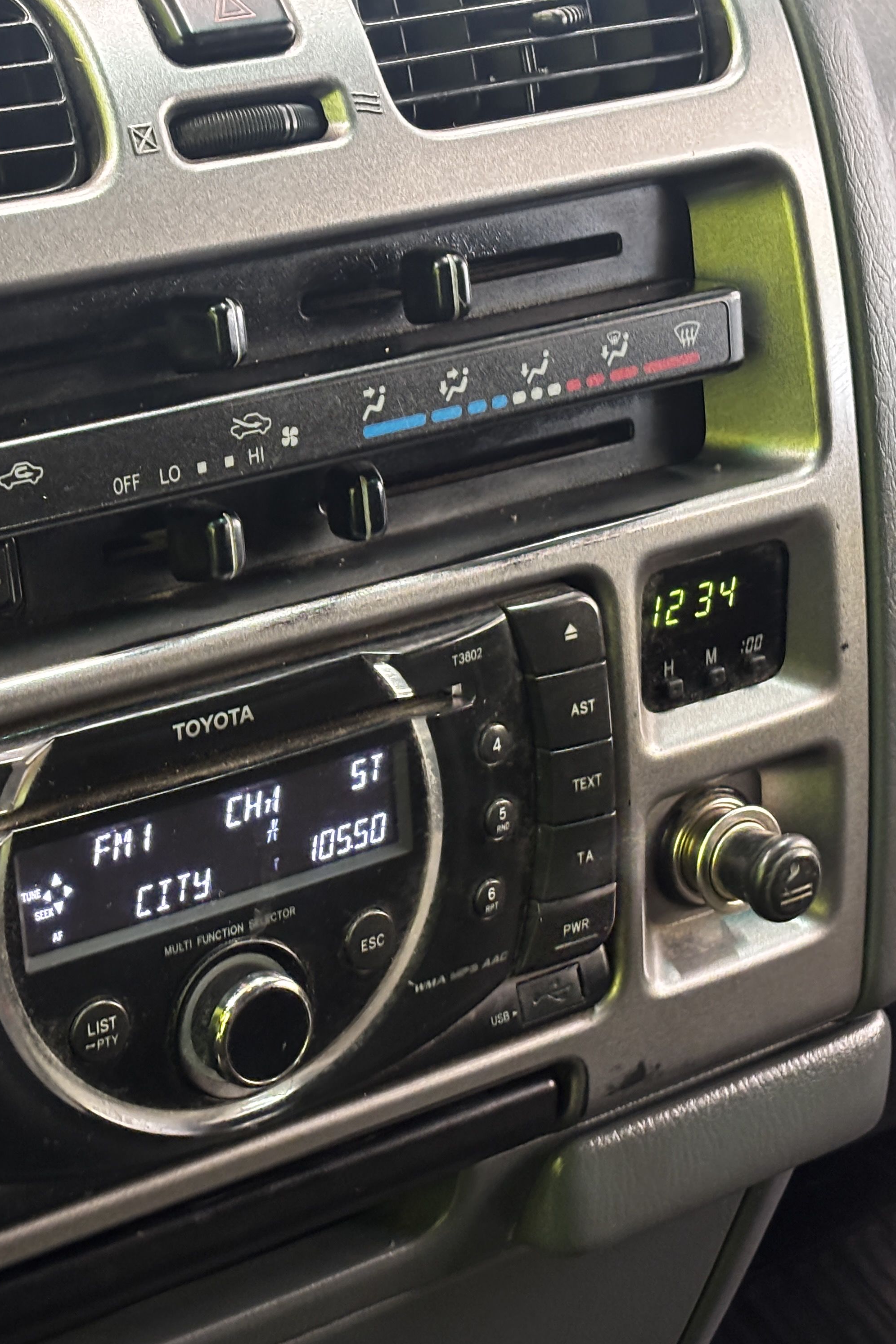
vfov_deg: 27.7
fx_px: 2725
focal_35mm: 73
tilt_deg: -28.3
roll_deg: -2.7
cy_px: 673
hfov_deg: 18.5
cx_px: 205
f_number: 1.6
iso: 250
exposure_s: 1/25
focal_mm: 5.96
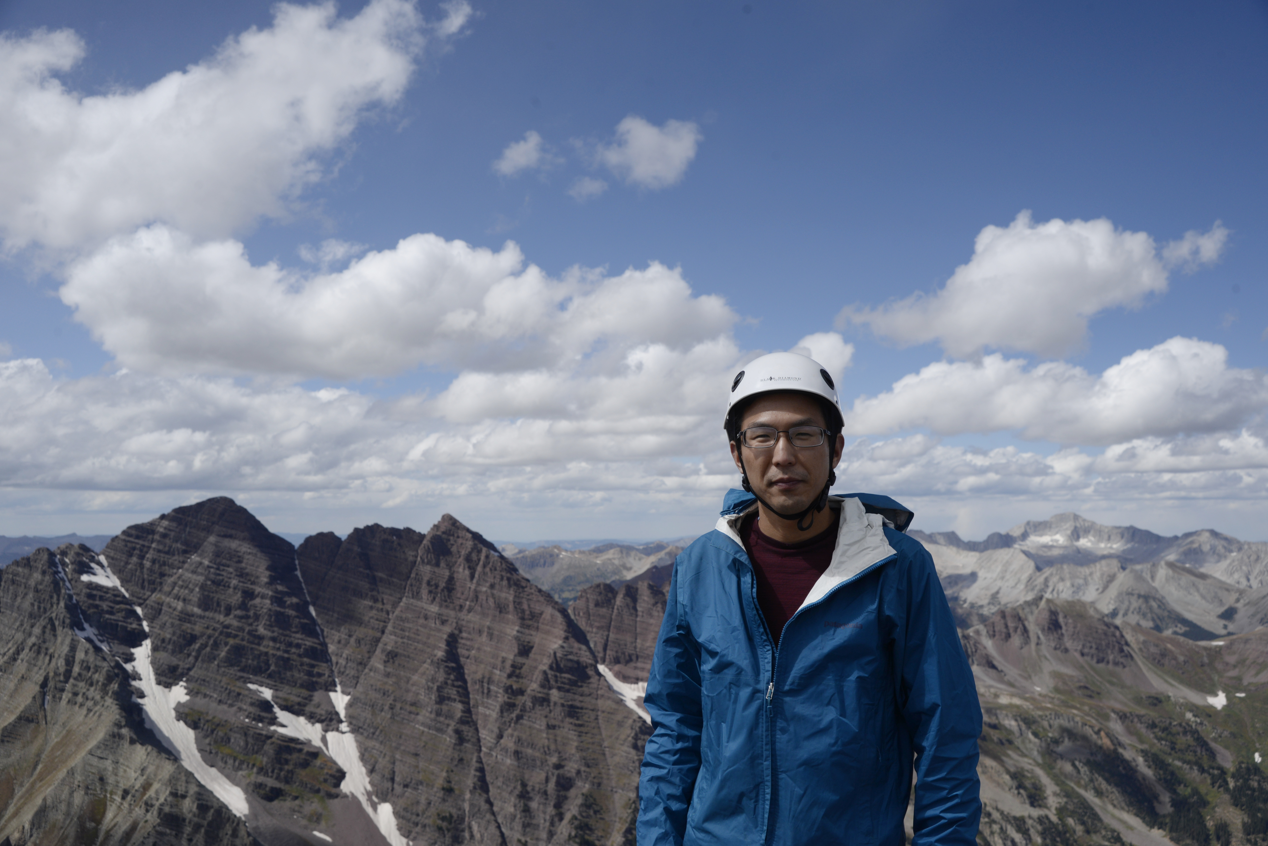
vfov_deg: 38.9
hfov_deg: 55.8
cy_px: 423
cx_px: 634
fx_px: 1198
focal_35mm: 34
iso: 320
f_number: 10
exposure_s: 1/1250
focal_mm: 34
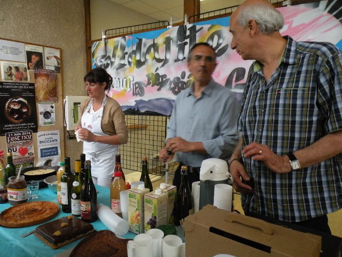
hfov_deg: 65.3
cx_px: 171
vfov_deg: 51.4
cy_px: 128
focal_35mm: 27
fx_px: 267
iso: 400
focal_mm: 4.7
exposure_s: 1/60
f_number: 3.5
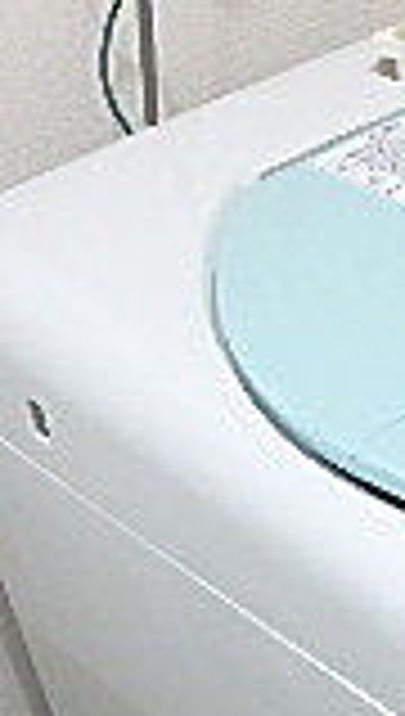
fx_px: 1748
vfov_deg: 22.7
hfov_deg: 11.4
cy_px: 612
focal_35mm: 92
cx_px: 900
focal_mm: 3.7
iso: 320
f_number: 3.5
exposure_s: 1/30
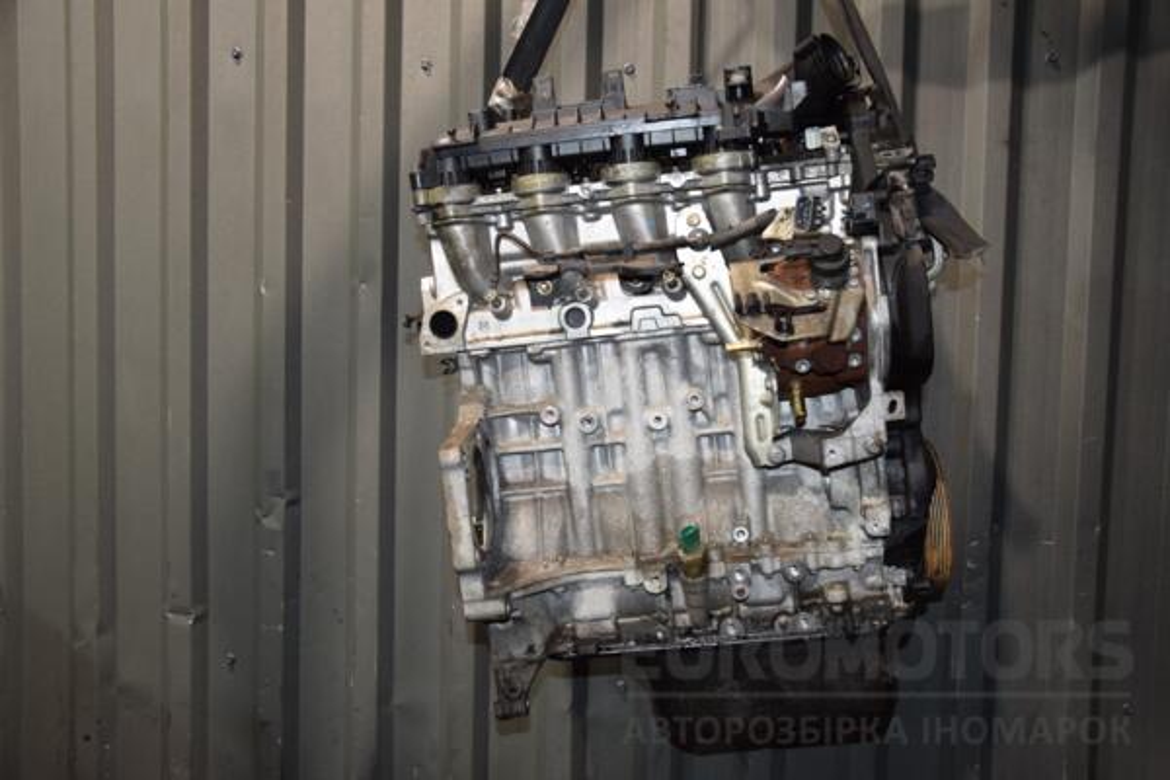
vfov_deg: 36.9
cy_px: 390
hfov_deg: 53.1
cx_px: 585
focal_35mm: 36
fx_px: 1170
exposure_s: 1/60
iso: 800
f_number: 5
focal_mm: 24
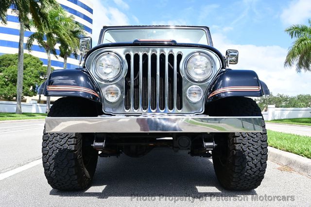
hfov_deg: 62.0
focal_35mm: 30
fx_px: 259
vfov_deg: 43.6
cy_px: 104
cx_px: 156
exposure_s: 1/200
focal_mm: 20
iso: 100
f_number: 7.1
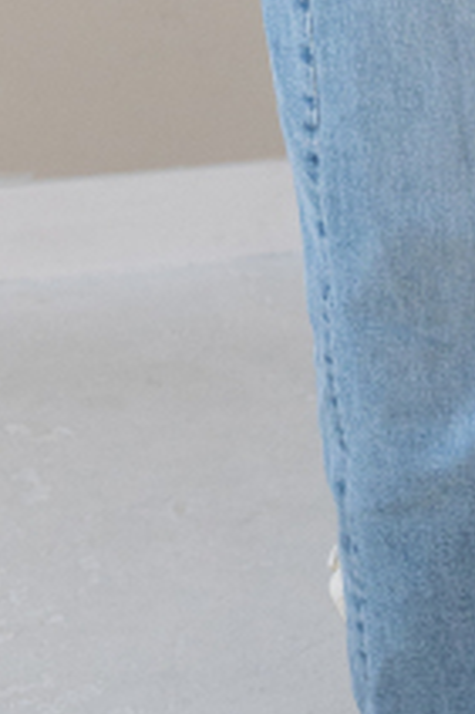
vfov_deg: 11.2
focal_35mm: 170
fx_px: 3370
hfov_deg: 8.0
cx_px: 542
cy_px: -596
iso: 1250
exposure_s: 1/800
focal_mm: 30
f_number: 4.5
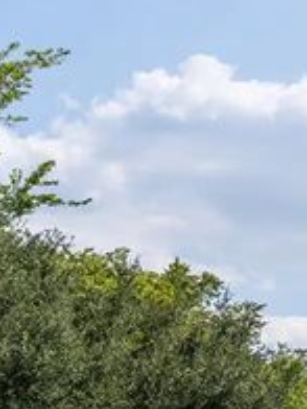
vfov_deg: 11.4
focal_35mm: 168
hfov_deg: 7.6
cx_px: 961
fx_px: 1987
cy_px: 542
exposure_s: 1/1000
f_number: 5
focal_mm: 33.4
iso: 100
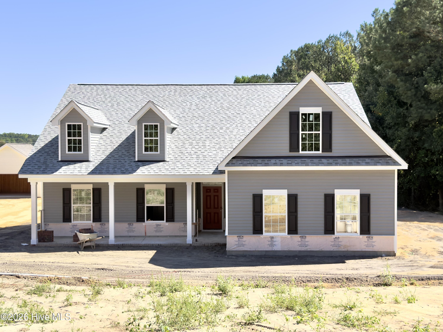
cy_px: 166
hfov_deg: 41.2
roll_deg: +1.2
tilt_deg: -0.6
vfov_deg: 31.5
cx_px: 222
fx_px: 589
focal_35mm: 46
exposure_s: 1/3497
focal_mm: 6.76
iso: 64
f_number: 1.78
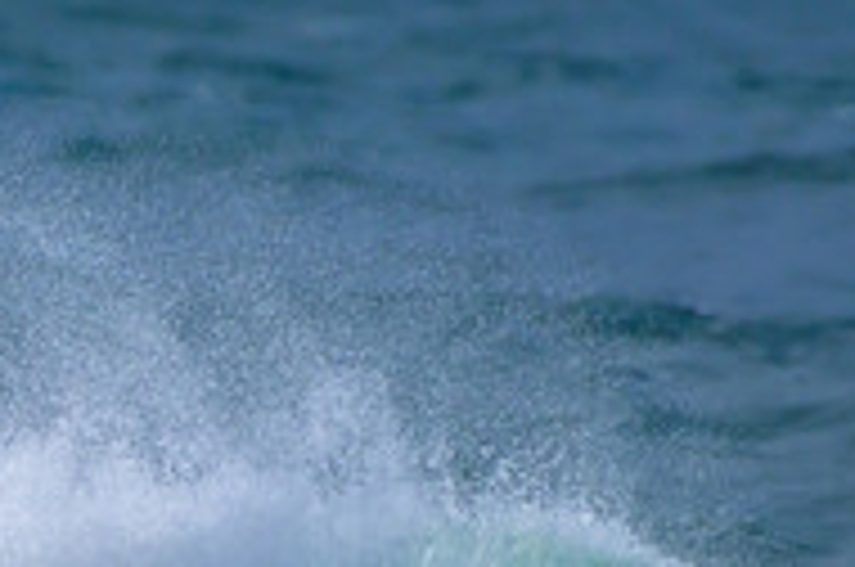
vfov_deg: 0.4
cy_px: 682
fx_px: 72528
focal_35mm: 3059
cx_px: 27
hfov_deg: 0.7
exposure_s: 1/2500
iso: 1000
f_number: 11
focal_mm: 1000
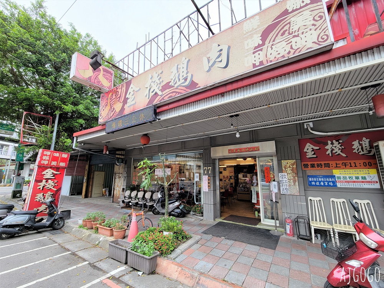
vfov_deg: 89.9
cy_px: 144
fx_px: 144
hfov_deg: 106.2
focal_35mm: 13
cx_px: 192
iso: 50
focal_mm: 2.2
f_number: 2.2
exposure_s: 1/151
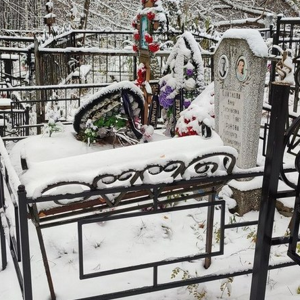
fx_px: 500
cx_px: 133
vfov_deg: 33.4
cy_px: 143
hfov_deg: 33.4
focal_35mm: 51
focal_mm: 6.04
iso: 50
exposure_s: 1/109
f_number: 1.9
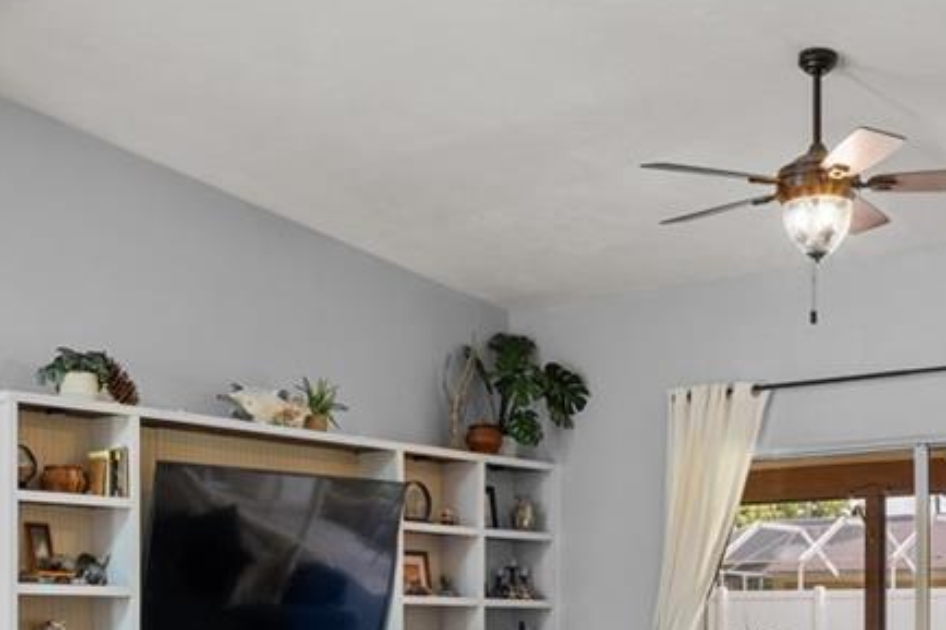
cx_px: 519
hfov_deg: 33.0
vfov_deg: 21.2
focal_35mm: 61
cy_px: 684
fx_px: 1598
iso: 100
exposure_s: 1/1.67
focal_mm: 11
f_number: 8
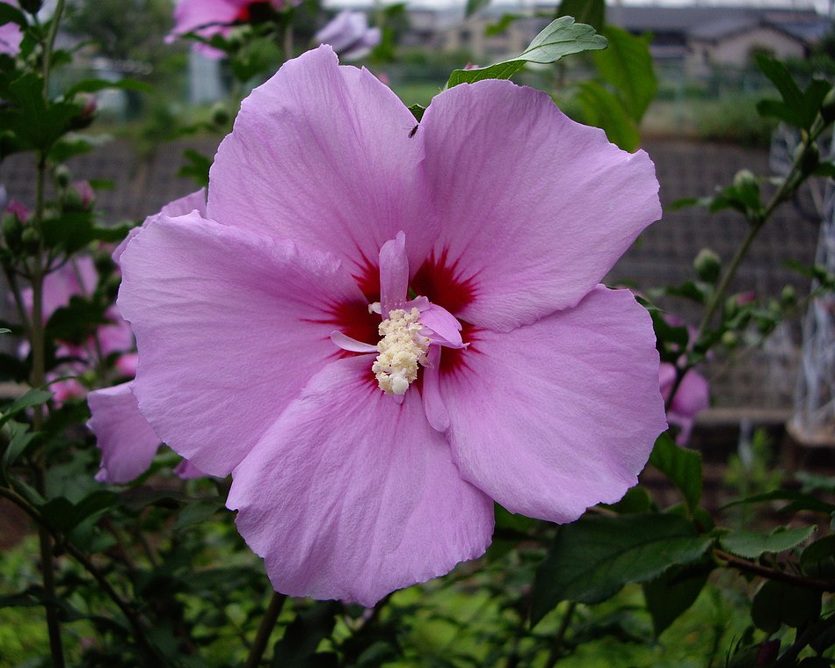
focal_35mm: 40
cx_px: 393
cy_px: 337
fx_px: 989
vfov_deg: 37.3
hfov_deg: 45.8
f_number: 2.8
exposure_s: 1/160
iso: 100
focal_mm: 7.9
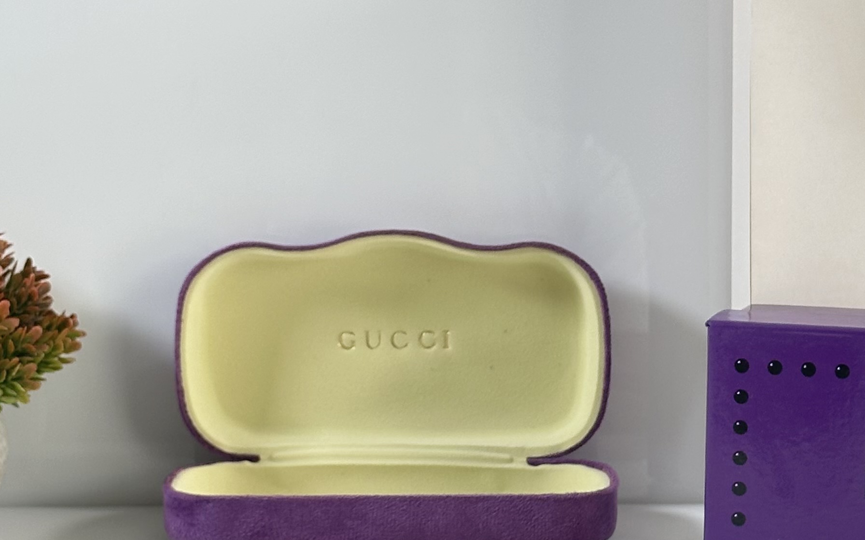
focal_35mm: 114
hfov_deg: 18.3
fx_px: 2687
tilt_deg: -11.4
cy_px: 360
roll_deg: +0.1
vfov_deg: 11.5
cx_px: 506
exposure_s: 1/100
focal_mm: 6.86
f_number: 1.78
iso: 64
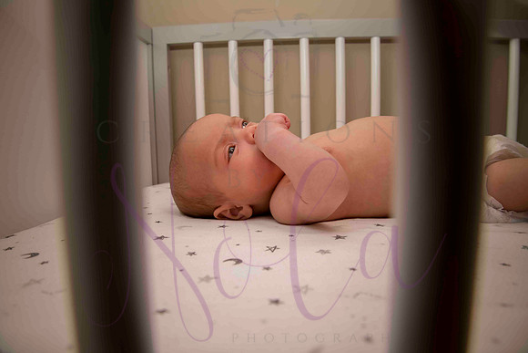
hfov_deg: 73.7
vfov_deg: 53.2
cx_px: 264
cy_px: 176
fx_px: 352
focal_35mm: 24
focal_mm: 24
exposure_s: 1/200
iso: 800
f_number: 8
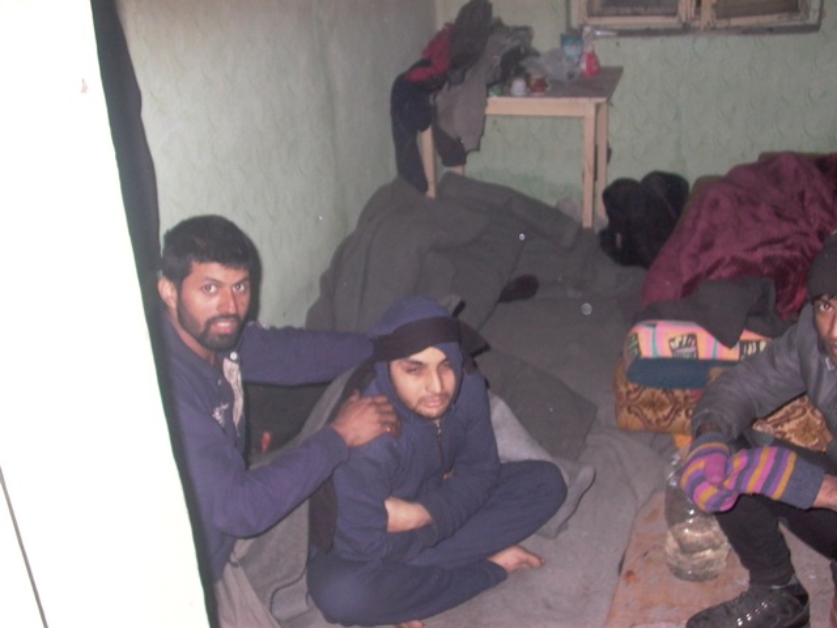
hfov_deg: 49.0
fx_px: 919
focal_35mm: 38
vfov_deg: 37.7
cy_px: 314
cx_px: 418
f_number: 2.13
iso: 100
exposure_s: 1/64.2
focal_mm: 8.19
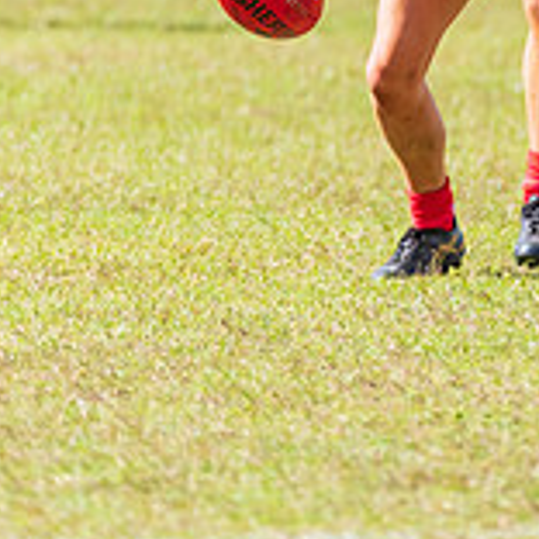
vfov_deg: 1.2
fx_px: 26055
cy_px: -149
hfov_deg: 1.2
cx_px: 544
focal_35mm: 1479
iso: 800
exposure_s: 1/2000
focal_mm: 450
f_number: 6.3
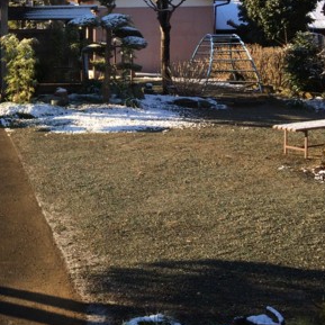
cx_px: -54
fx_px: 754
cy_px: 72
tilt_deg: -5.4
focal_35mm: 71
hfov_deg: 22.6
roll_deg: +1.8
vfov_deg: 24.0
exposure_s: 1/805
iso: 32
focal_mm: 4.15
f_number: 2.2
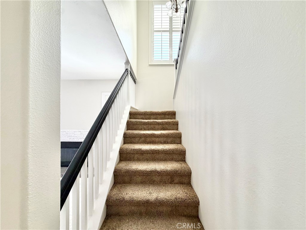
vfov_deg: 85.7
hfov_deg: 102.1
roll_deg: -0.3
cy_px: 115
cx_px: 153
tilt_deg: -0.4
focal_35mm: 14
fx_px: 124
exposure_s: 1/120
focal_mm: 2.22
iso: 100
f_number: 2.2
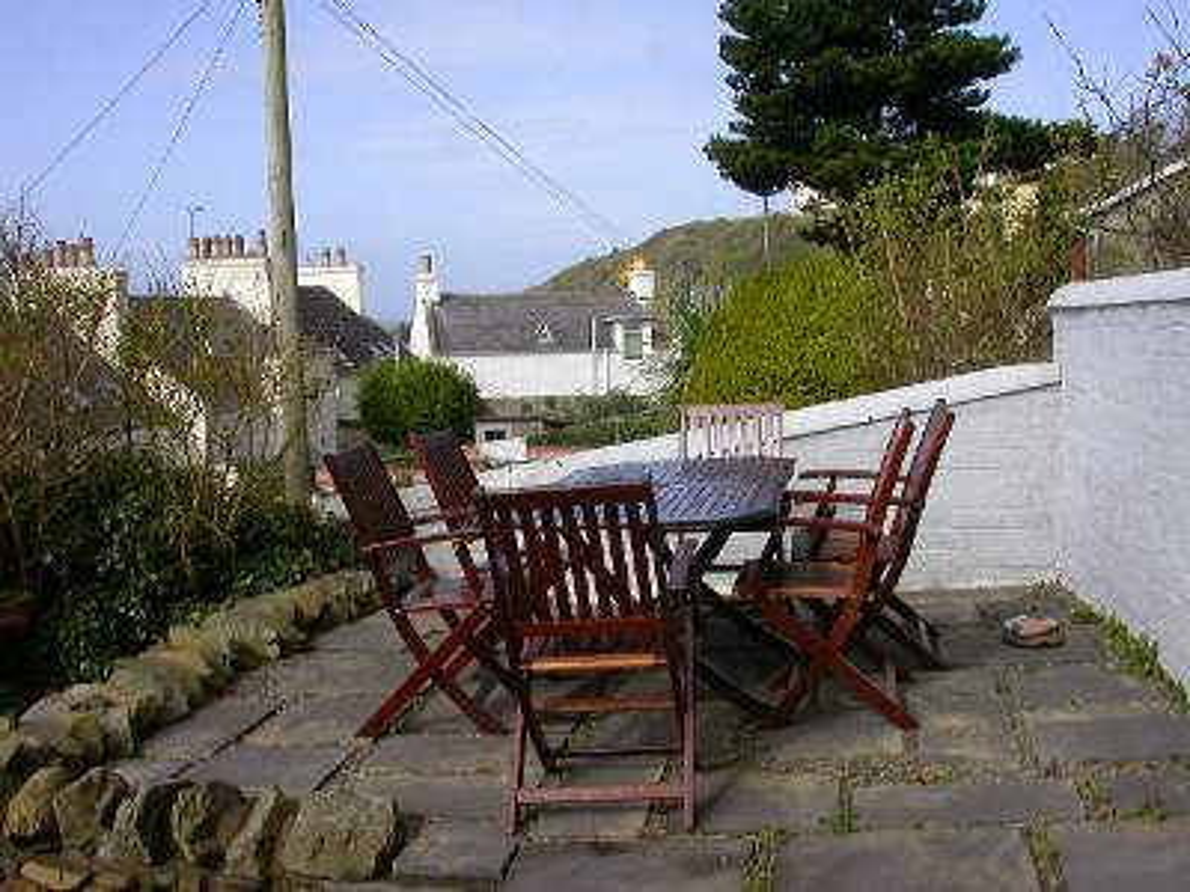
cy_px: 446
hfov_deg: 49.0
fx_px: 1306
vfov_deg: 37.7
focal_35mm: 38
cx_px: 595
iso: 100
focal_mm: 7.85
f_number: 7.5
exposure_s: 1/315
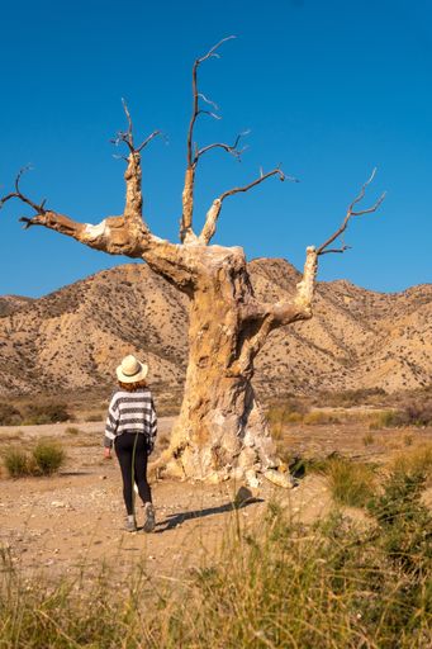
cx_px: 216
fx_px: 973
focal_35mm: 54
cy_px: 324
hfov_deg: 25.0
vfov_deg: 36.9
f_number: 8
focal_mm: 36
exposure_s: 1/500
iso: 100
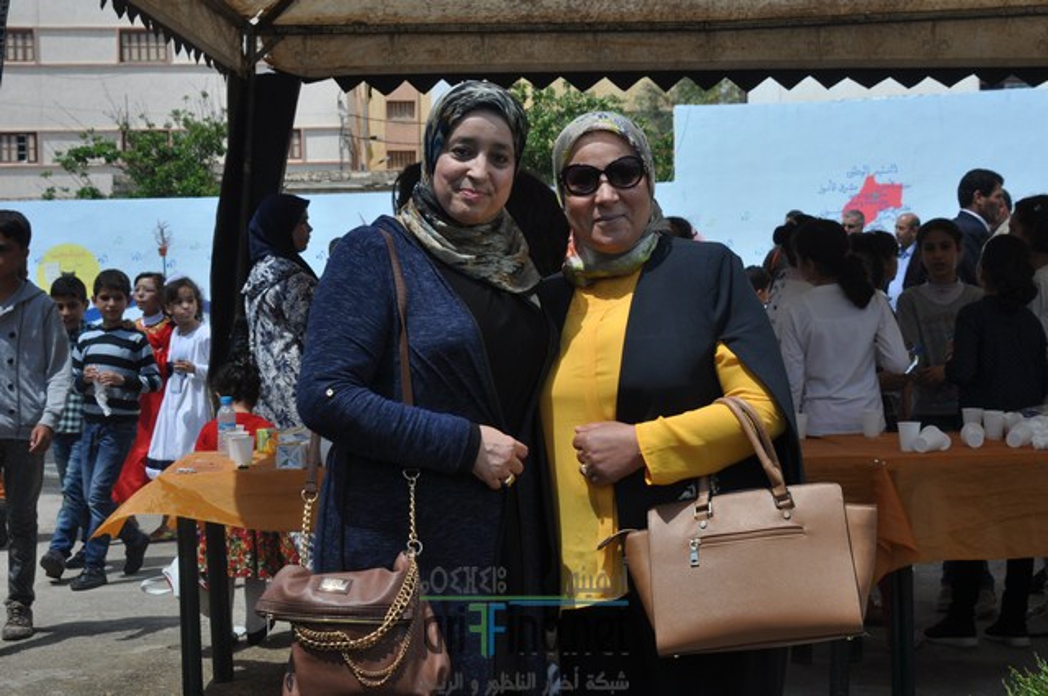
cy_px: 348
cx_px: 524
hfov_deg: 30.5
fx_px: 1919
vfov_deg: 20.6
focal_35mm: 66
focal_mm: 44
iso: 200
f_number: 9
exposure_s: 1/320
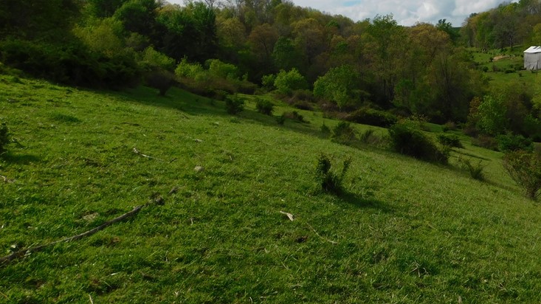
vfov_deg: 33.2
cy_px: 83
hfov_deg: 55.1
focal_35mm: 35
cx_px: 373
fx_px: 502
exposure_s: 1/800
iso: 125
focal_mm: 4
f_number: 6
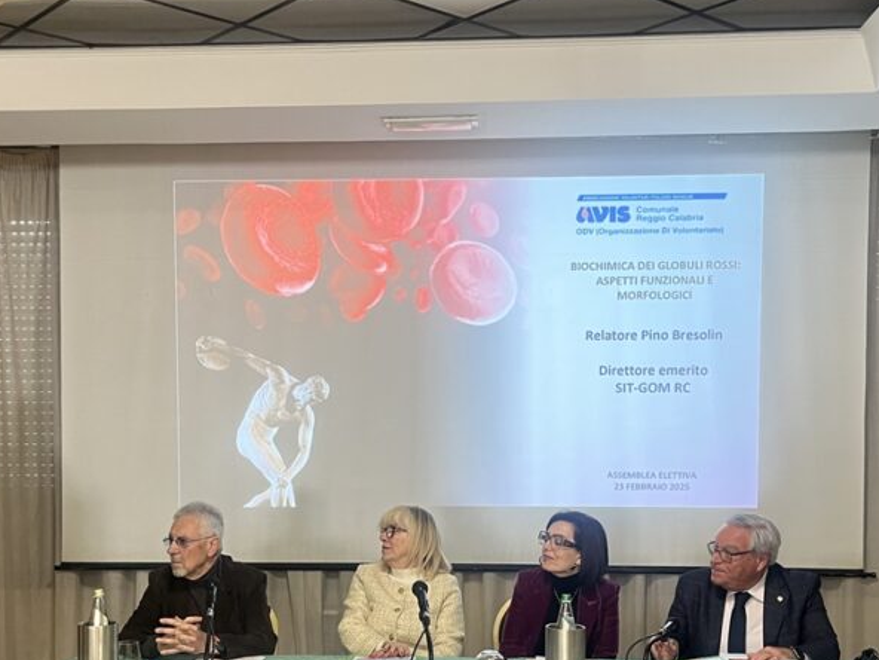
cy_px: 479
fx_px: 1143
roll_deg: +0.7
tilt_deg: -4.5
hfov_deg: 42.1
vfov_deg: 31.7
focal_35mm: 45
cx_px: 410
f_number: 1.6
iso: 125
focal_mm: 5.1
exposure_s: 1/60
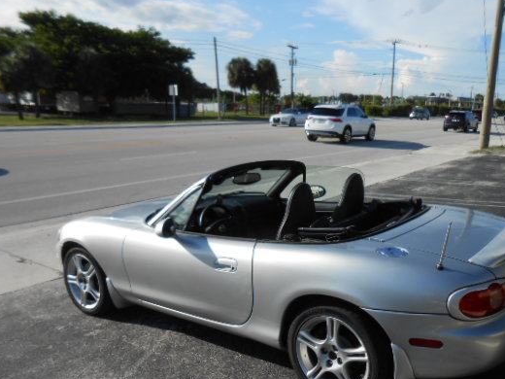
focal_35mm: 32
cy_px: 227
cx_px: 300
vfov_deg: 43.9
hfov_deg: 56.4
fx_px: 467
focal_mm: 4.6
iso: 80
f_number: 3.5
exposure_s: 1/1000
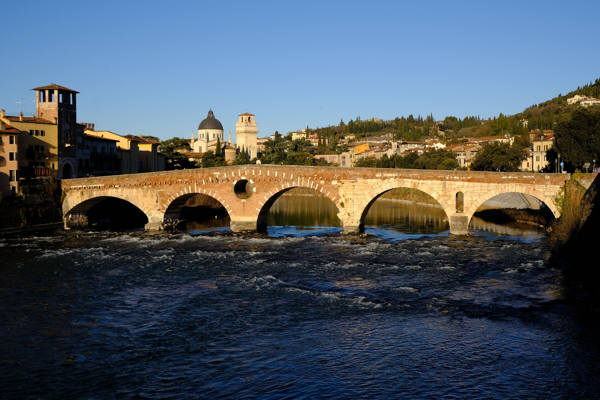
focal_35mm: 43
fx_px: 717
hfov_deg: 45.4
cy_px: 200
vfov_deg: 31.2
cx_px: 300
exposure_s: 1/200
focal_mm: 28.8
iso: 160
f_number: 11
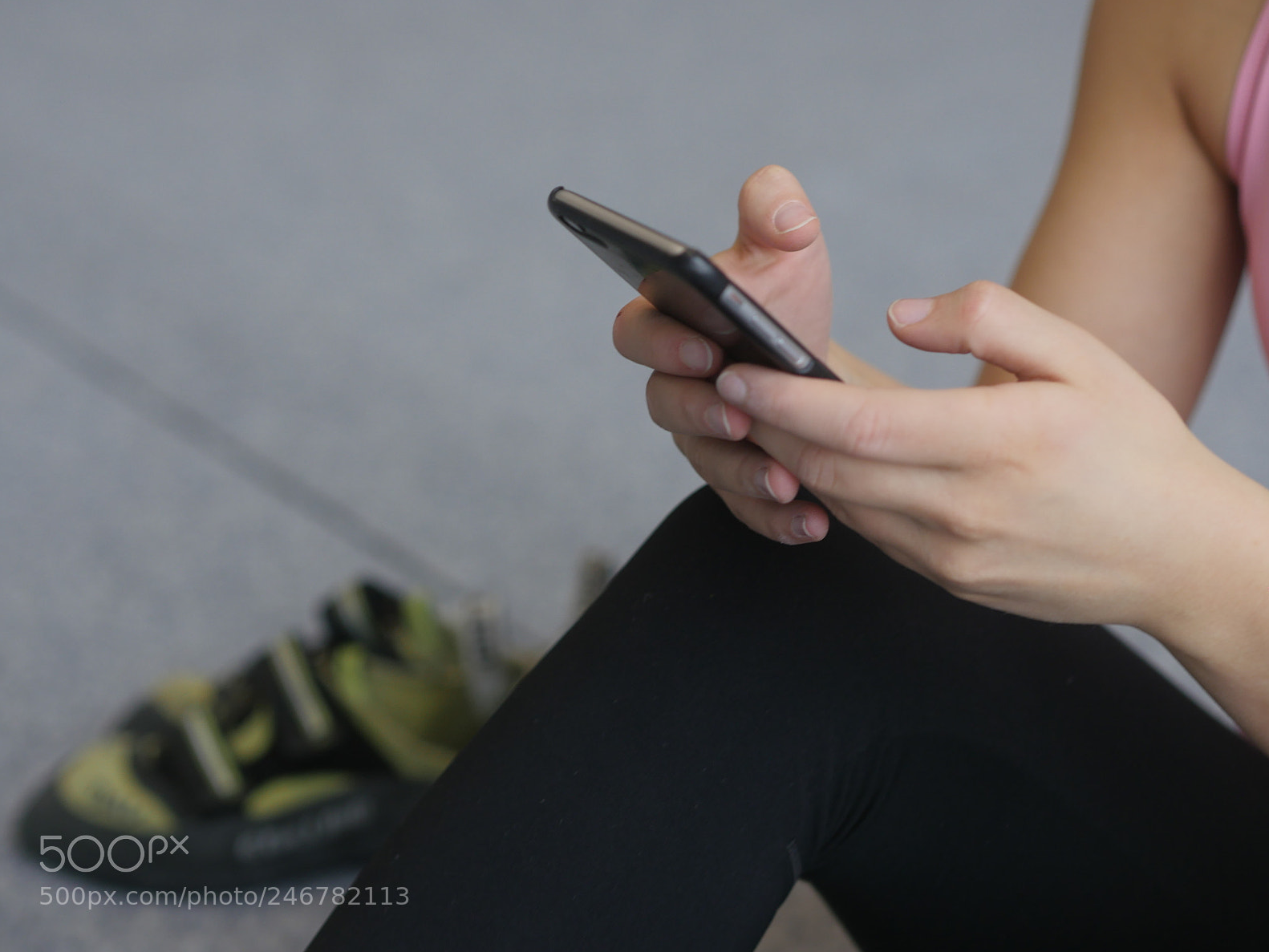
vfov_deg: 16.2
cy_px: 478
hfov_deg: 21.5
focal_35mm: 91
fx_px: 3337
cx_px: 631
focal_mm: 45
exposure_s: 1/200
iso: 200
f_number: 2.2
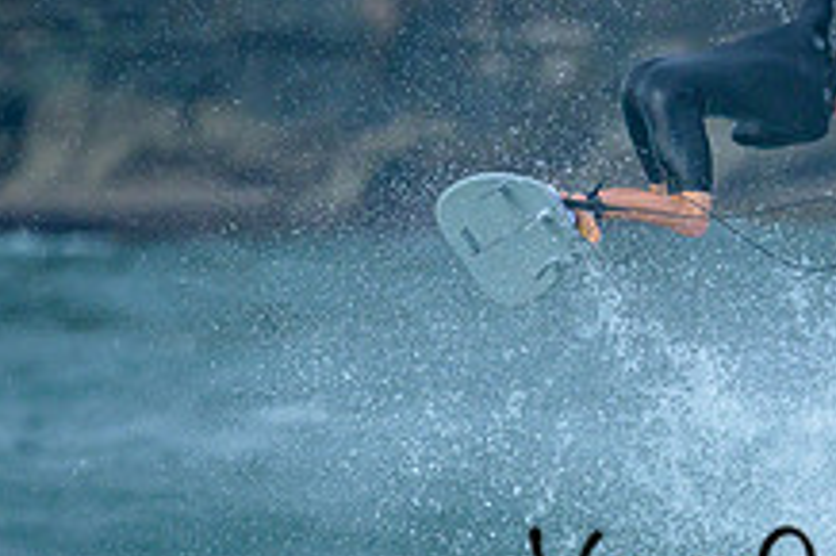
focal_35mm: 2480
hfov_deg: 0.8
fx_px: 57546
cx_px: 741
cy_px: 512
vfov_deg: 0.6
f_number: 6.3
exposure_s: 1/2000
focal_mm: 800
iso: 500
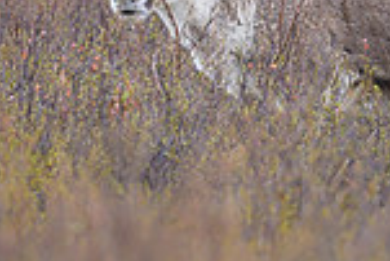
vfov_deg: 0.9
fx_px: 16645
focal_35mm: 1535
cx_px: 183
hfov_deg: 1.3
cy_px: -165
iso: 800
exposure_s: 1/800
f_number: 4
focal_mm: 400
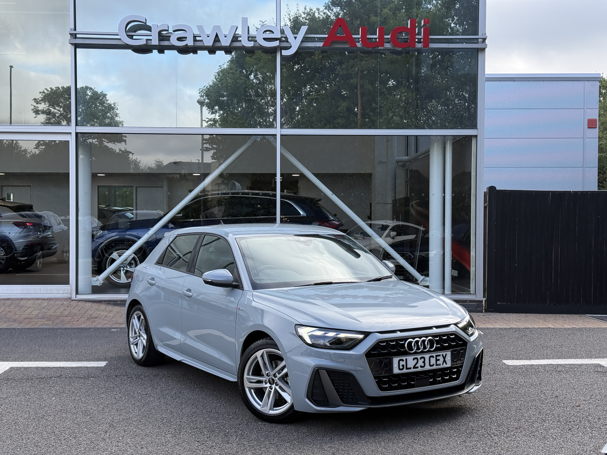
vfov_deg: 30.3
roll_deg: -1.3
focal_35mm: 48
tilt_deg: -0.2
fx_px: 842
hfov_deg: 39.7
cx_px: 304
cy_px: 228
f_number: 1.78
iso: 64
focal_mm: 6.76
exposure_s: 1/846
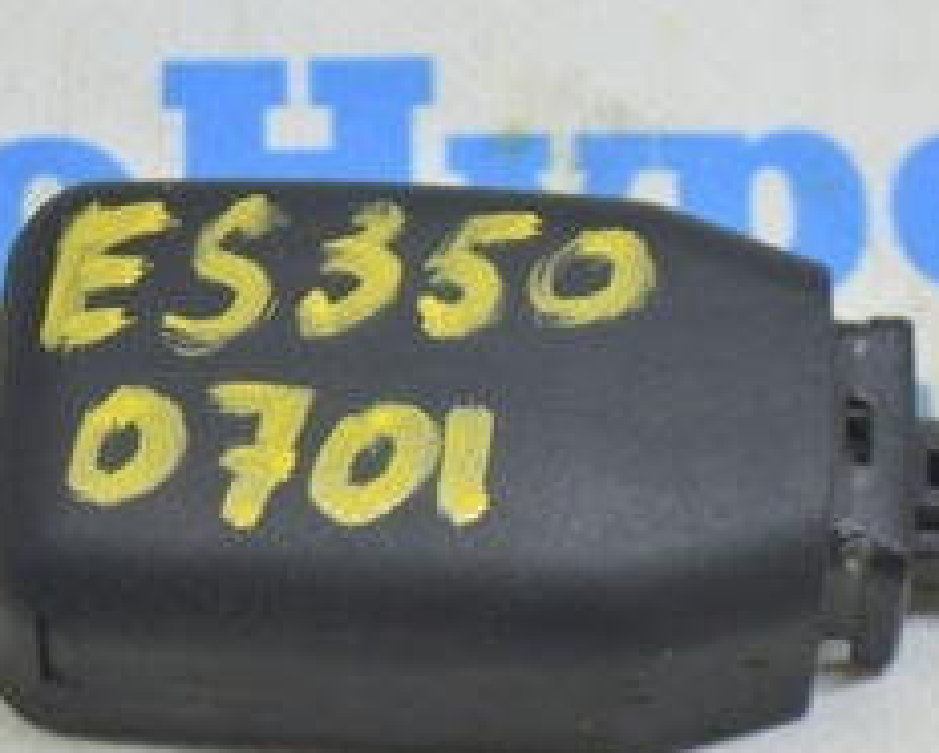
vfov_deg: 7.3
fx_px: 5933
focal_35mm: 213
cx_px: 445
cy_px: 338
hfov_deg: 9.0
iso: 400
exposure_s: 1/20
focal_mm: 55
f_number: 5.6
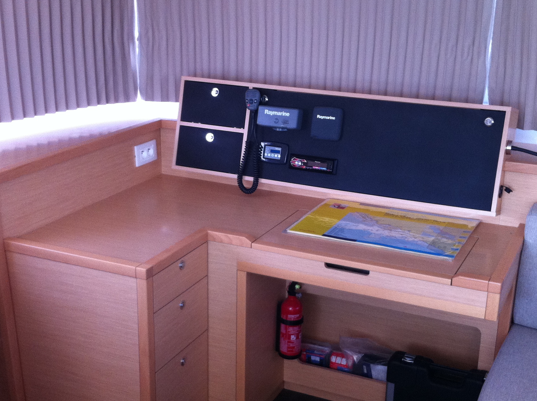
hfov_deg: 35.6
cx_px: 284
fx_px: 837
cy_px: 205
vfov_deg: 27.0
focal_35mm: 54
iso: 125
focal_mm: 3.85
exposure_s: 1/120
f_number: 2.8
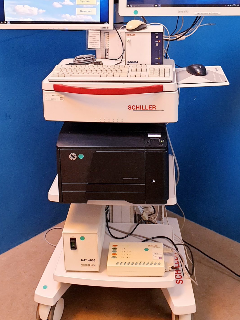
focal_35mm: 47
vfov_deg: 39.1
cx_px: 108
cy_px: 71
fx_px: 434
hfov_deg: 30.9
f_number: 2.4
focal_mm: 4.3
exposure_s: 1/50
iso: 250
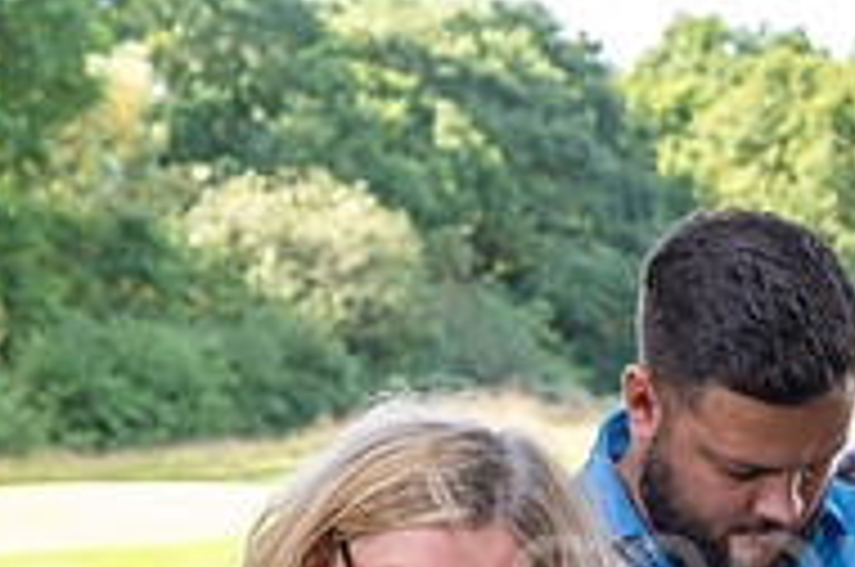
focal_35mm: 168
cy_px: 864
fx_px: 3983
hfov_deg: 11.9
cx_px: 1098
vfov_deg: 8.0
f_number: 6.3
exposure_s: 1/50
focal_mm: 55
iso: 100
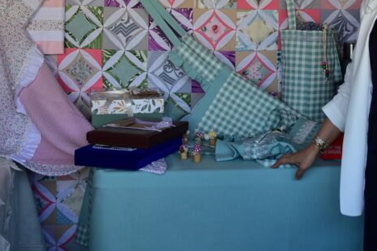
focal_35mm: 82
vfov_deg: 16.2
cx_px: 286
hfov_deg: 24.4
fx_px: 860
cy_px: -18
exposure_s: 1/200
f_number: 3.3
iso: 100
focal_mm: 25
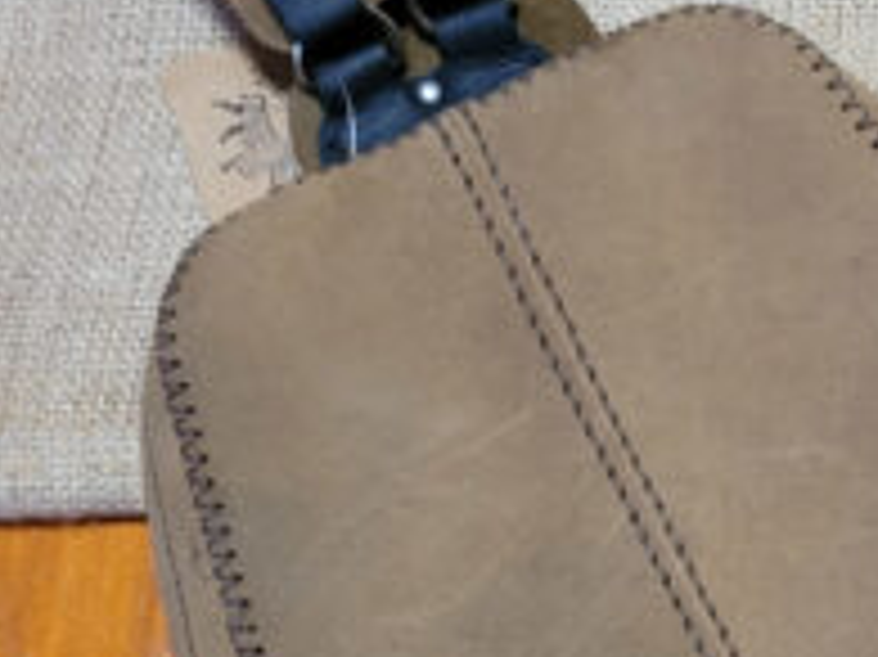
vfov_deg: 17.7
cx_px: 770
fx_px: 2028
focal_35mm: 80
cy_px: 729
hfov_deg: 23.8
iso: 640
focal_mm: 5.4
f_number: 1.8
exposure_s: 1/40
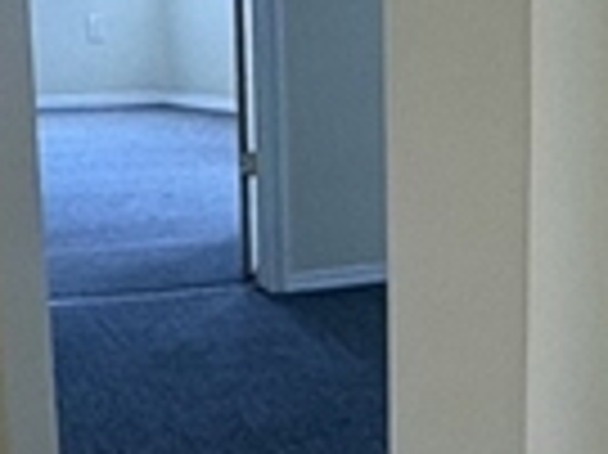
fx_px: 1860
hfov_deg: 18.0
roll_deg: -1.5
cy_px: 364
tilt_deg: -16.9
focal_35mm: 106
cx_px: 635
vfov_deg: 13.9
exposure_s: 1/60
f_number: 2.2
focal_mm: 2.22
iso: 250
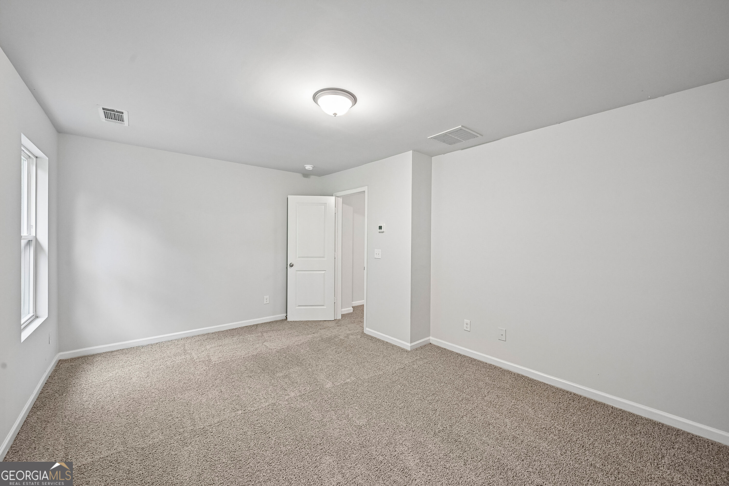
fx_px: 283
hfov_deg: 104.3
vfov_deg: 81.2
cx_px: 364
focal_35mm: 14
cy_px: 243
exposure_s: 1/15
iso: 1250
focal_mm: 14
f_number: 8
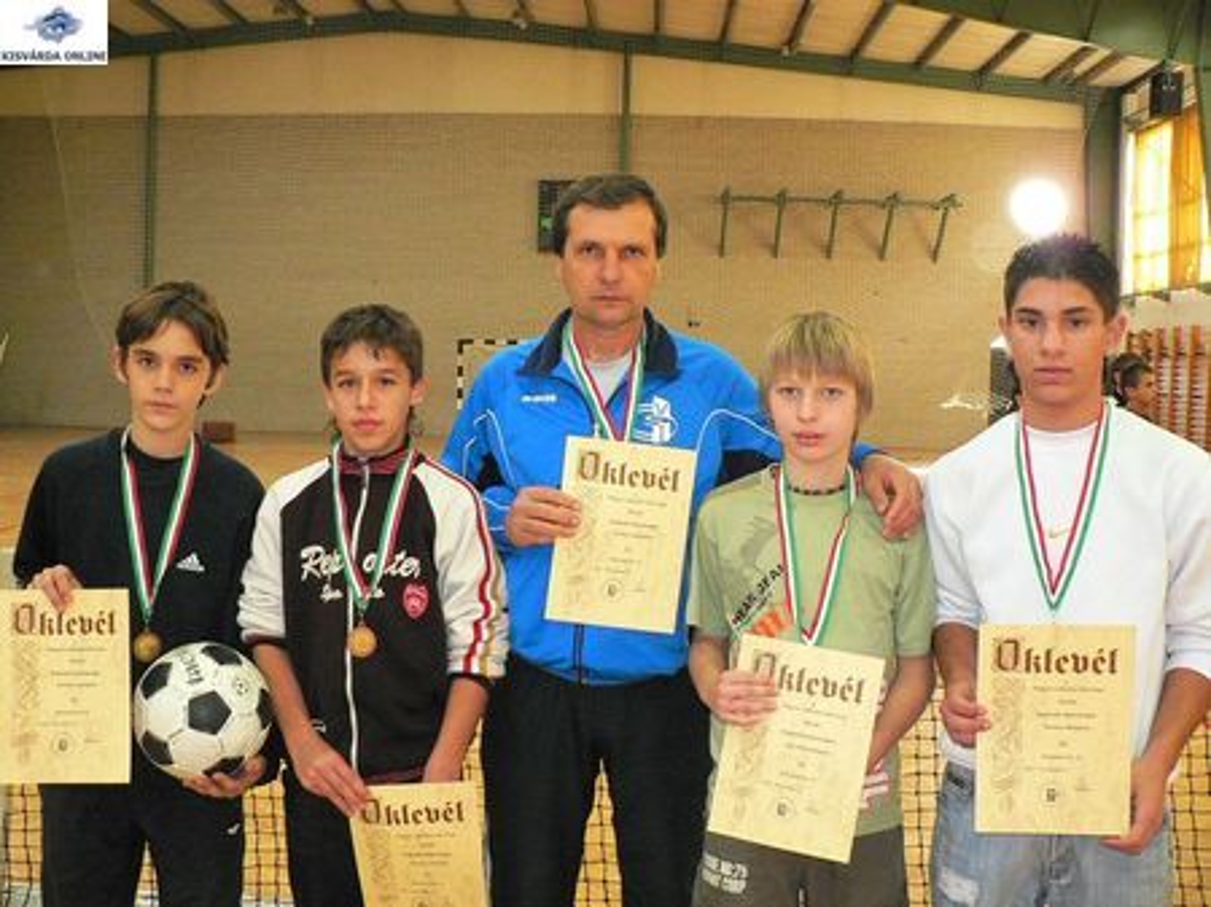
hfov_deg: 52.7
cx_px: 606
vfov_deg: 40.7
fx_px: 1224
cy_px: 454
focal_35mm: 35
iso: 400
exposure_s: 1/60
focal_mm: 6
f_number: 2.8
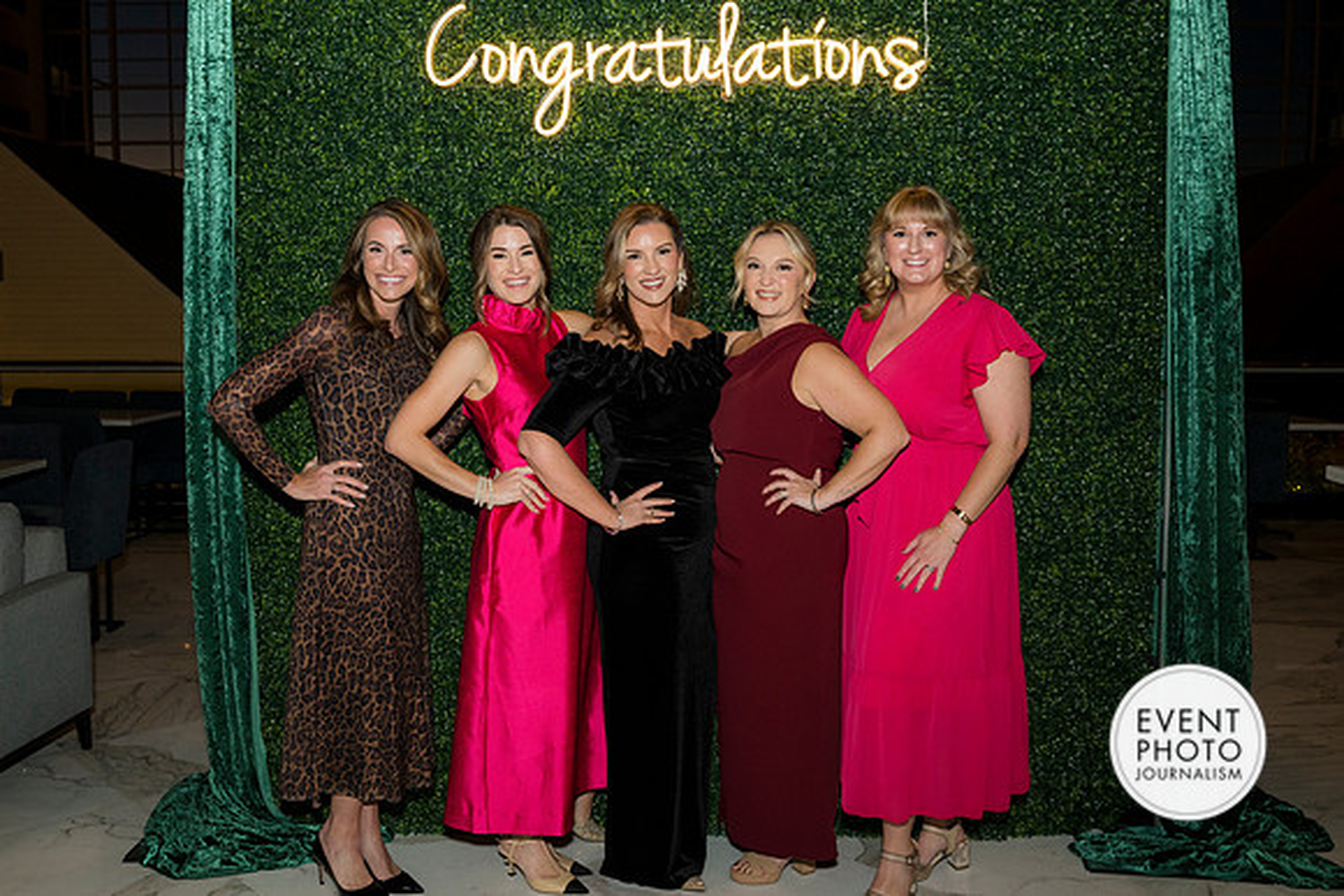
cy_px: 448
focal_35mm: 33
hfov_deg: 57.2
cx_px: 672
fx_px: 1232
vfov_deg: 40.0
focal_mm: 33
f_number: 5
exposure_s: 1/160
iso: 800
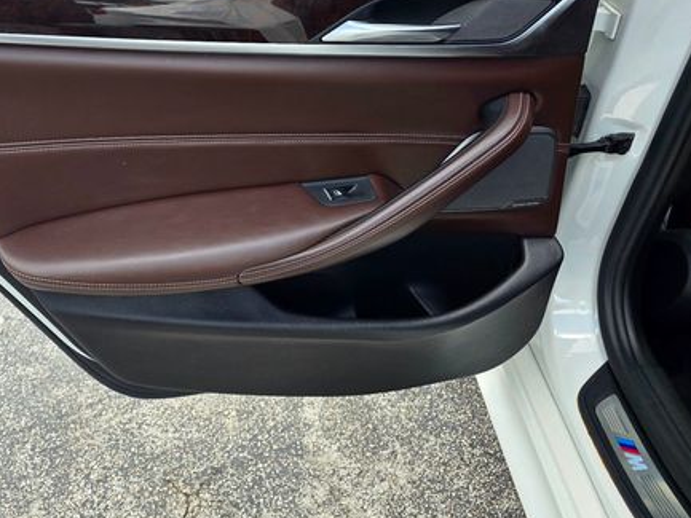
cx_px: 192
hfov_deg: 52.1
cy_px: 143
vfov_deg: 40.9
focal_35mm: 34
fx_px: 679
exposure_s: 1/180
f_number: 1.7
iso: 32
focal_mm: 6.3
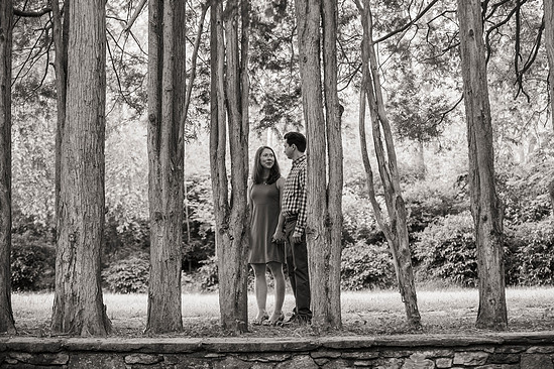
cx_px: 292
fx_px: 1139
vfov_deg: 18.4
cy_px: 176
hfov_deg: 27.3
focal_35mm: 74
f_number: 3.5
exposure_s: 1/80
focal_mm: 70
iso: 800
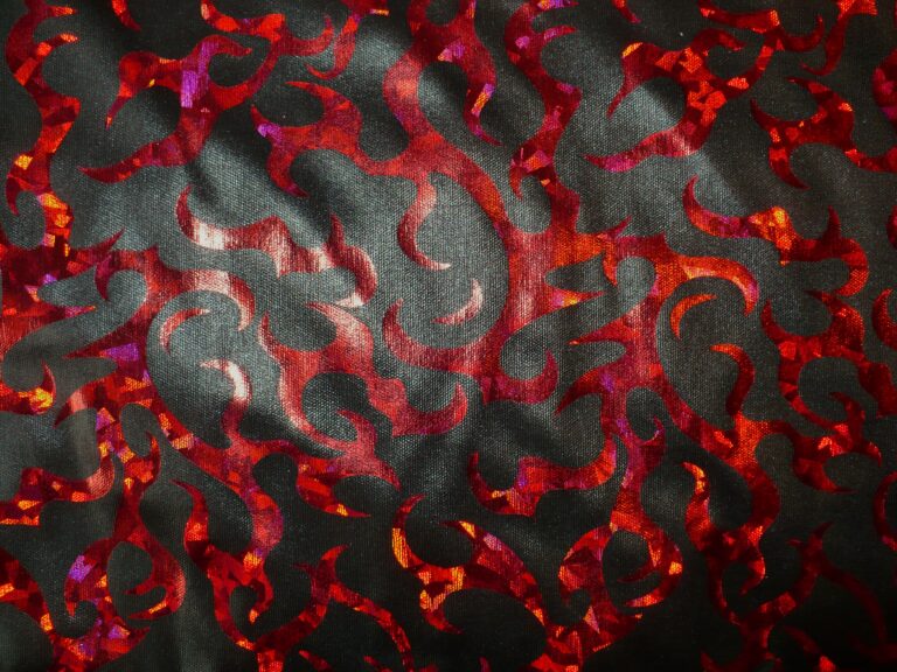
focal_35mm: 37
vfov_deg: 38.7
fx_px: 959
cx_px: 448
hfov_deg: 50.1
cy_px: 336
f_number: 2.8
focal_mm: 6.1
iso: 100
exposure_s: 1/30
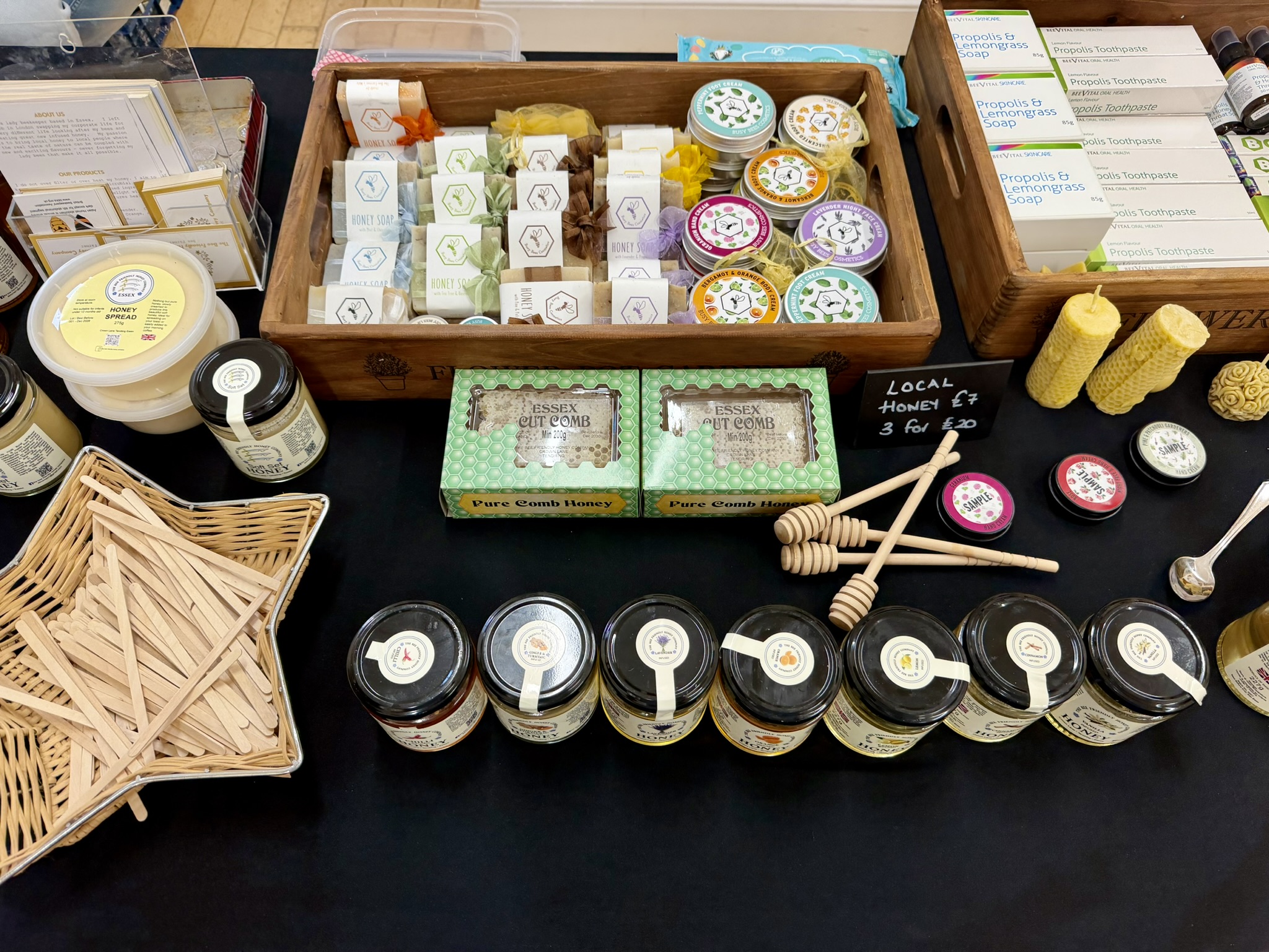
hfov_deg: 71.6
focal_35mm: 24
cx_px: 634
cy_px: 476
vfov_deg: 56.8
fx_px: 880
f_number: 1.78
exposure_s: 1/100
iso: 200
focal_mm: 6.76
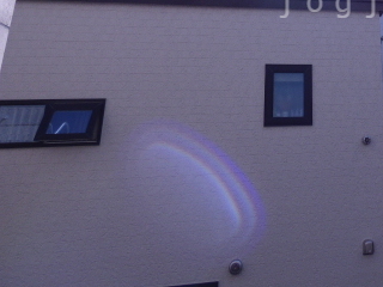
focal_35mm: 40
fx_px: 443
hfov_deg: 42.0
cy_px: 4
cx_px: 361
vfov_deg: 33.1
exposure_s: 1/2000
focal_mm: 3.58
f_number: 2.8
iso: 100
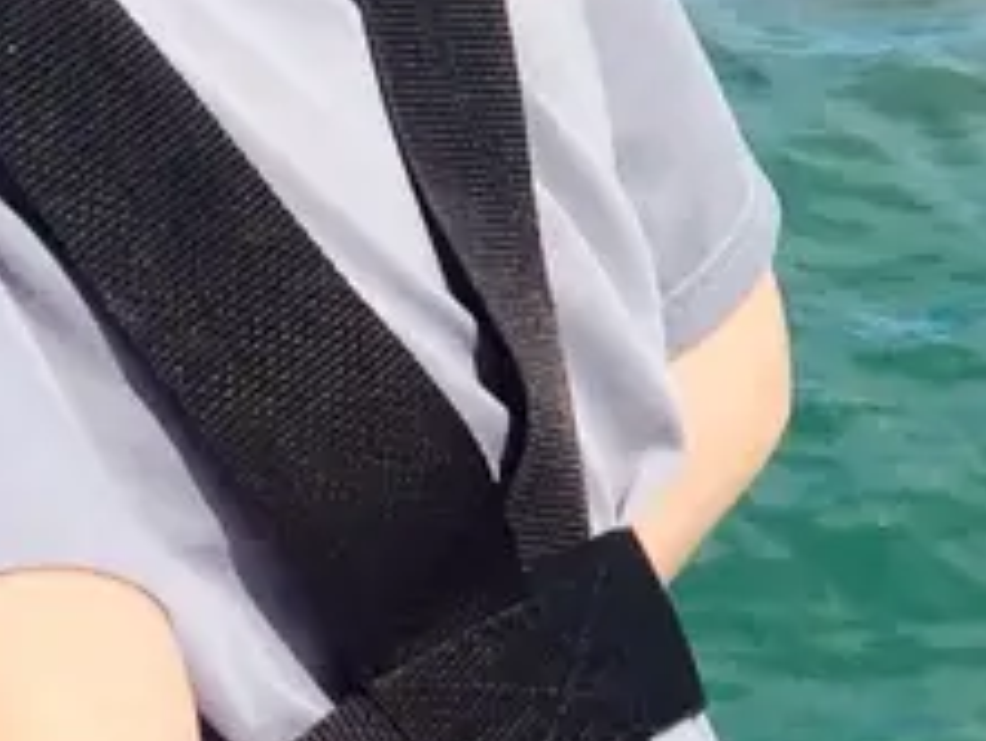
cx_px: 2032
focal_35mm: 181
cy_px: -13
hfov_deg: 10.0
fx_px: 5158
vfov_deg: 8.2
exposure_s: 1/1580
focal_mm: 4.12
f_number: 2.2
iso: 40
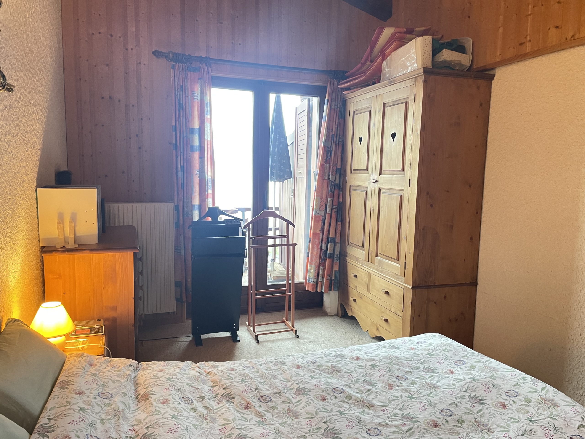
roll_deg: -0.6
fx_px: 439
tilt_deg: -6.7
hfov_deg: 67.3
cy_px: 220
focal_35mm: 26
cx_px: 292
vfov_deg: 53.1
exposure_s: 1/50
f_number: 1.6
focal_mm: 4.2
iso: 400
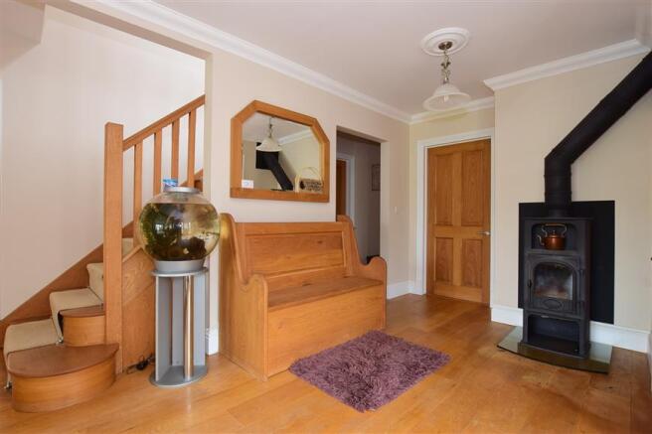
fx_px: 312
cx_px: 326
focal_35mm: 17
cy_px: 217
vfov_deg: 69.6
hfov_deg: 92.5
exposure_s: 1/2
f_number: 11
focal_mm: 11.5
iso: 200
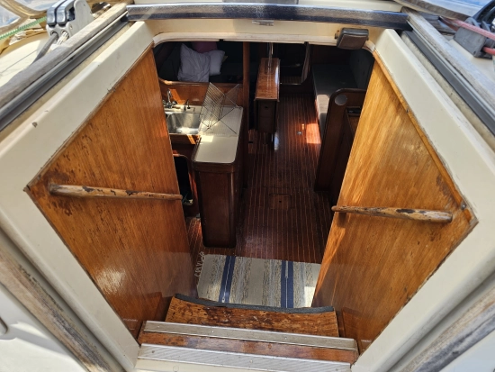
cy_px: 186
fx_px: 329
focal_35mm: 23
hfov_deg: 73.9
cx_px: 248
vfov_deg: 58.9
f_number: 1.7
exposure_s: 1/100
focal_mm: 6.3
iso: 12
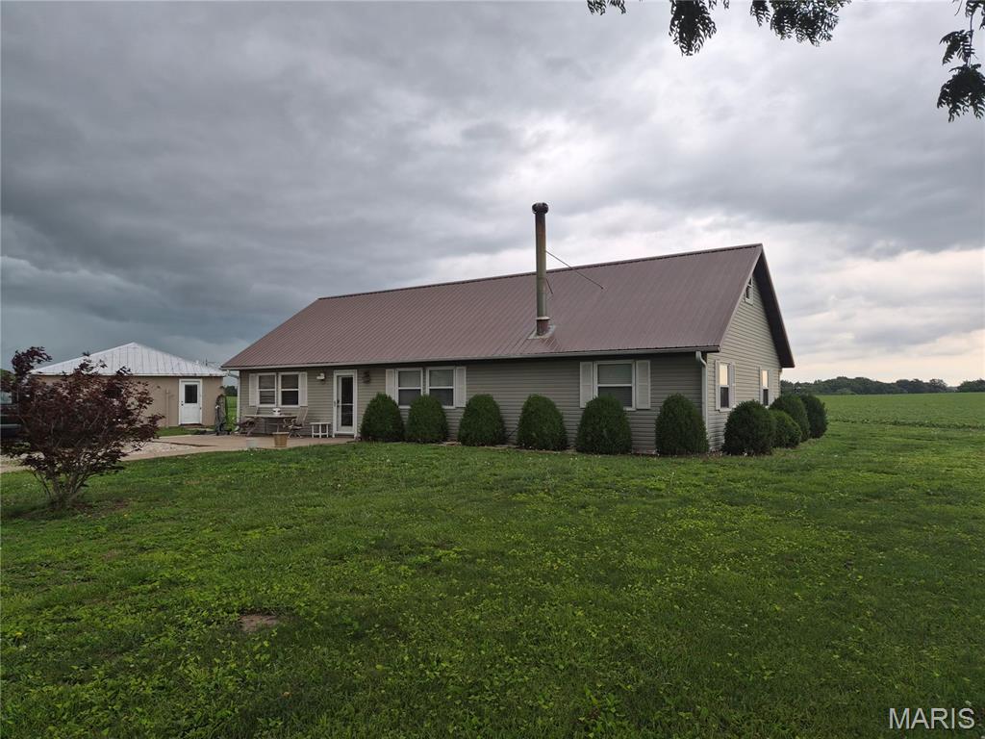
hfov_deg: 73.9
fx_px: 654
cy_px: 370
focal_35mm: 23
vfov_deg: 58.9
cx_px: 492
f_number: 1.8
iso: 80
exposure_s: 1/802
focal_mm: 5.4
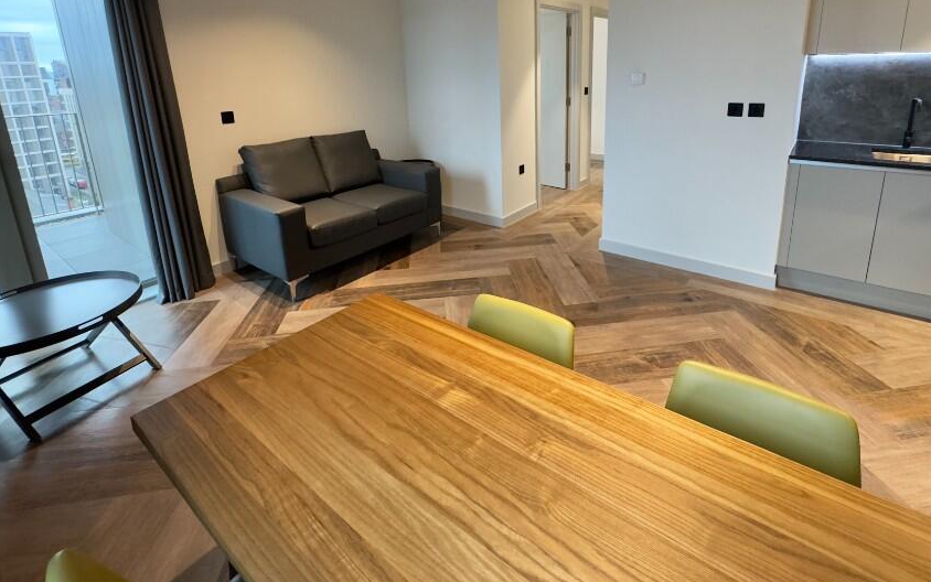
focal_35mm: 18
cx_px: 492
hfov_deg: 91.0
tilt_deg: -12.5
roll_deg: +2.0
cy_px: 173
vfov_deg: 62.6
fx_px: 457
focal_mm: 2.22
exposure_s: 1/50
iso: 250
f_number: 2.2
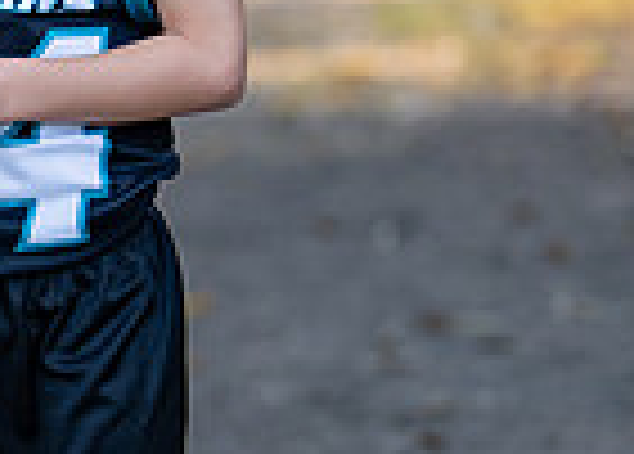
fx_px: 4398
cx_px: 45
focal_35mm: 244
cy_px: 220
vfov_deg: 5.9
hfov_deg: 8.2
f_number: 1.2
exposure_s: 1/500
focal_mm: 50
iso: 100
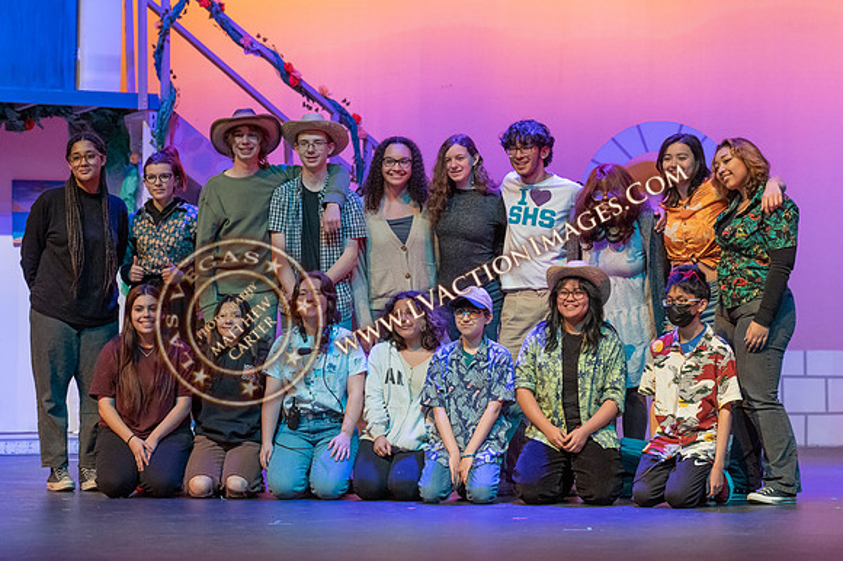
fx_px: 2397
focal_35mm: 102
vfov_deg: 13.3
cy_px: 265
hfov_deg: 19.9
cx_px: 450
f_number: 4
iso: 4500
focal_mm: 95
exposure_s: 1/500
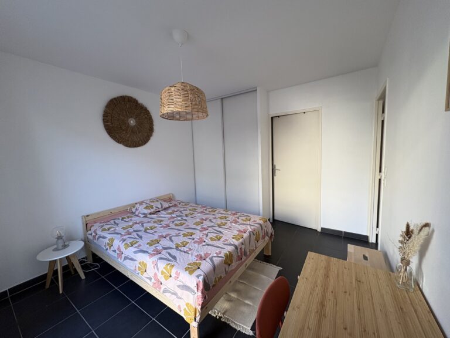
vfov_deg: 85.7
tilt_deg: -4.9
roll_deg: +2.2
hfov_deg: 102.1
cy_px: 169
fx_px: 182
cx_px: 225
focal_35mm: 14
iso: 125
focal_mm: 2.22
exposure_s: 1/99
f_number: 2.2
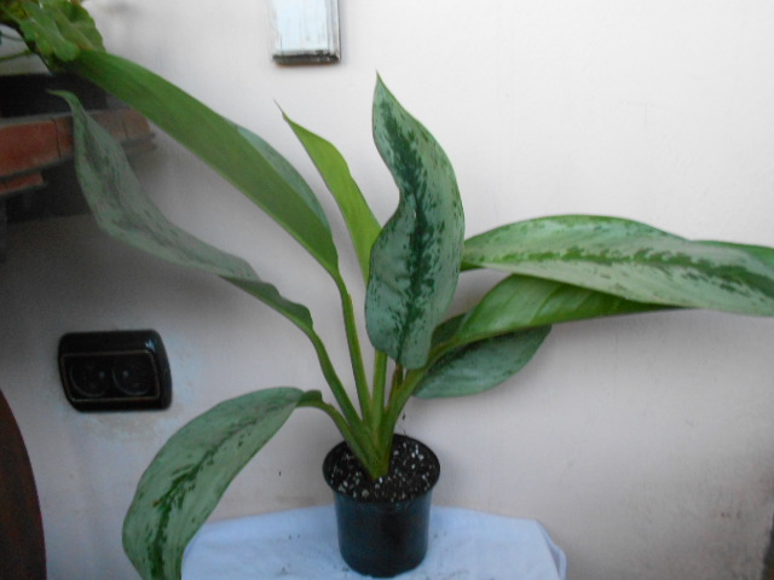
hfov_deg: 61.7
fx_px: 648
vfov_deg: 48.2
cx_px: 387
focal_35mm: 29
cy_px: 290
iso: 400
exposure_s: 1/8
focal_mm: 5.3
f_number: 3.4
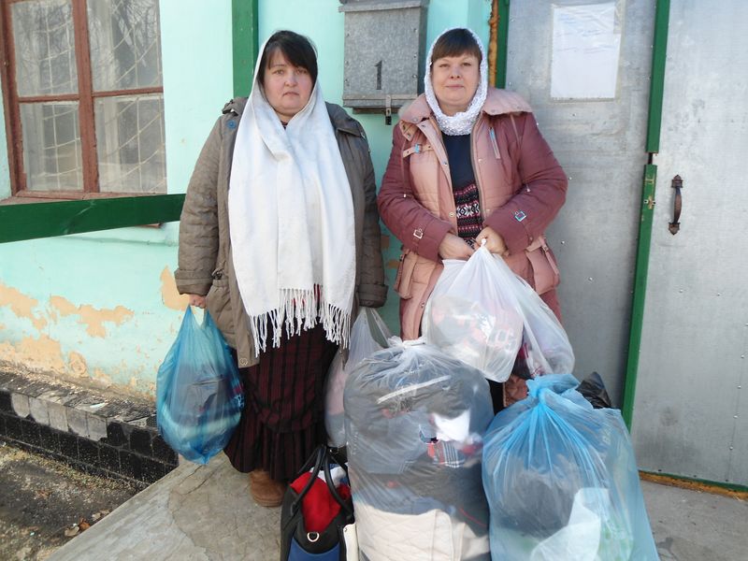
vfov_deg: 53.1
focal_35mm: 26
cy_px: 280
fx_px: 562
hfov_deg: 67.3
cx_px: 374
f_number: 2.8
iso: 80
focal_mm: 4.7
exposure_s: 1/40
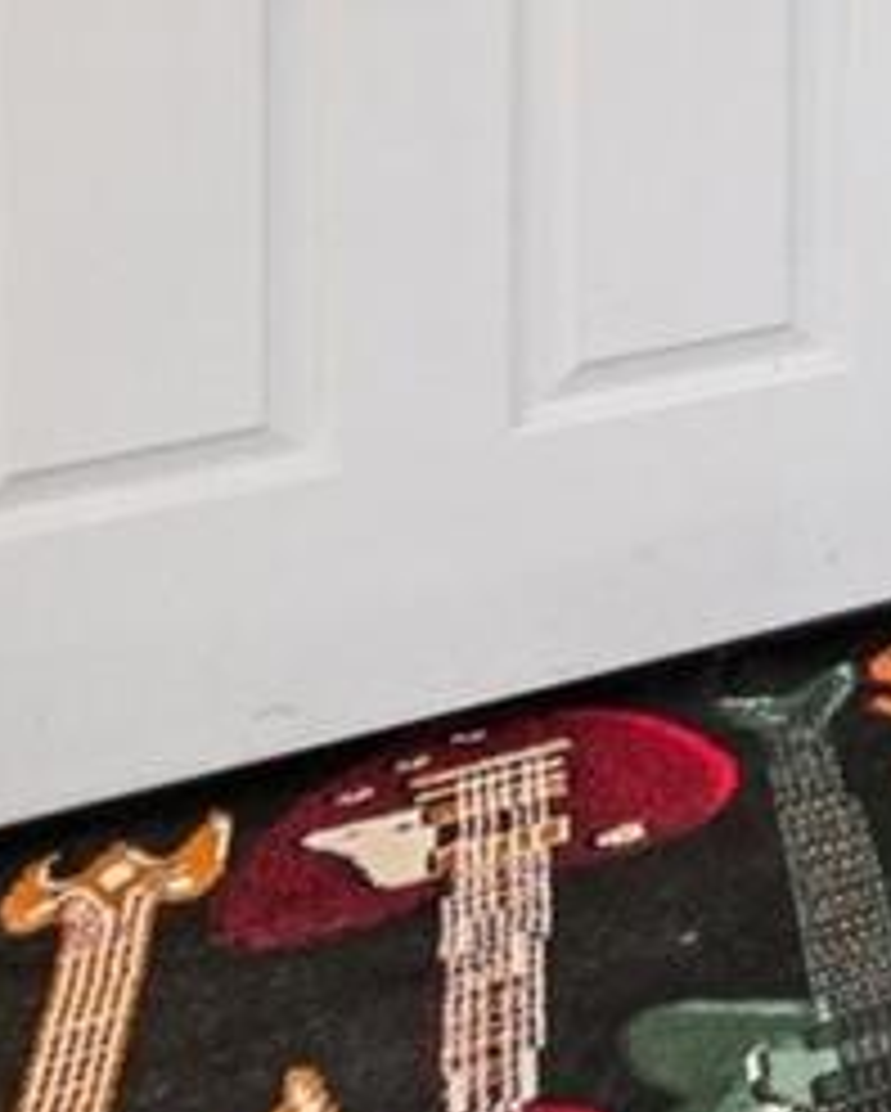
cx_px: 2790
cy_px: -738
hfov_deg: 10.8
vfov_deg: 18.7
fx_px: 2798
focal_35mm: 85
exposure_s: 1/10
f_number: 8
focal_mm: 14
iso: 400
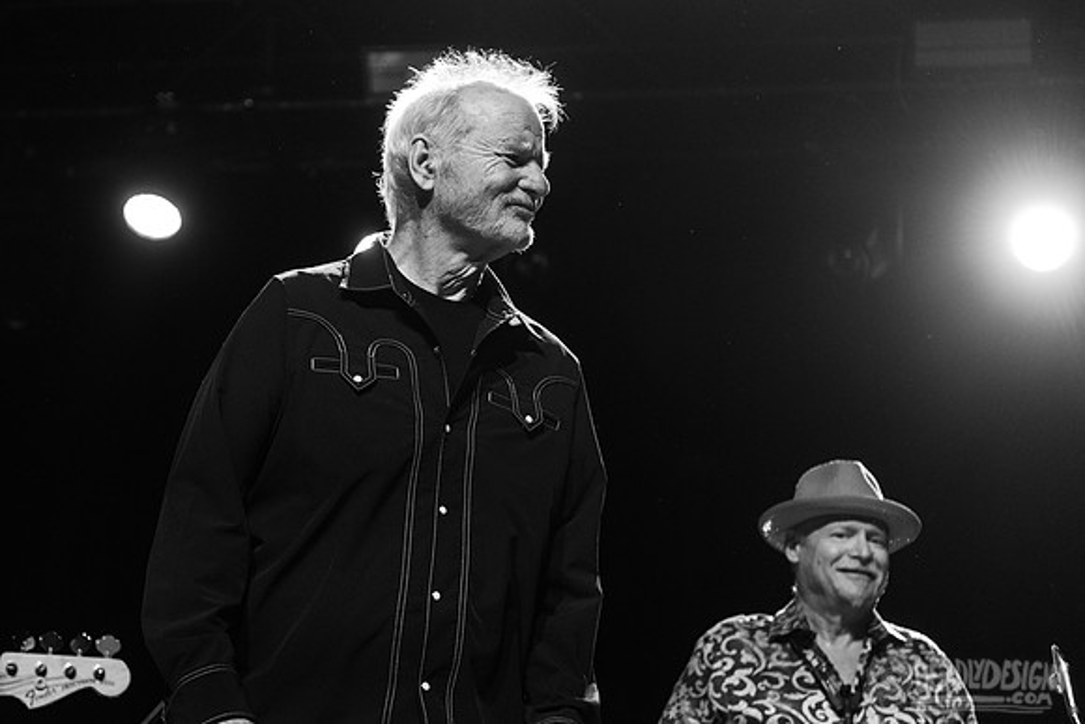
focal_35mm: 71
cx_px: 424
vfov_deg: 19.3
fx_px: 2130
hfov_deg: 28.5
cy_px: 342
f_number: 3.2
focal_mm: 58
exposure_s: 1/500
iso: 2500
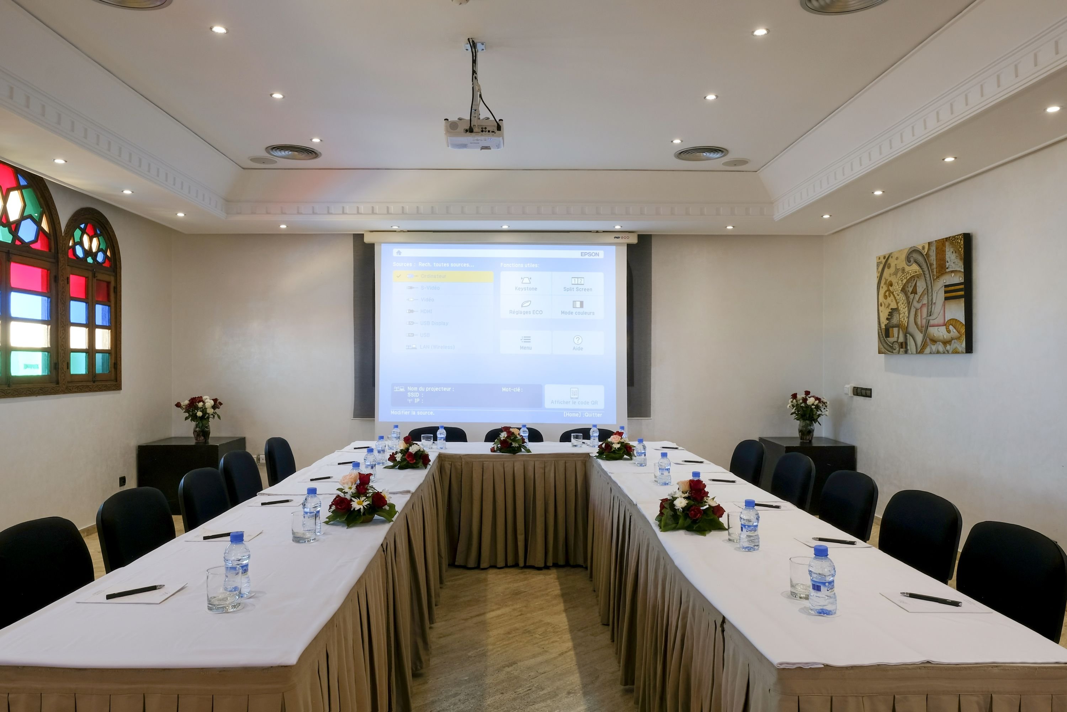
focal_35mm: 24
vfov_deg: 53.1
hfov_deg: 73.7
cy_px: 356
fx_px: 711
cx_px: 534
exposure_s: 1/3.2
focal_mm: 16
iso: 200
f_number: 14
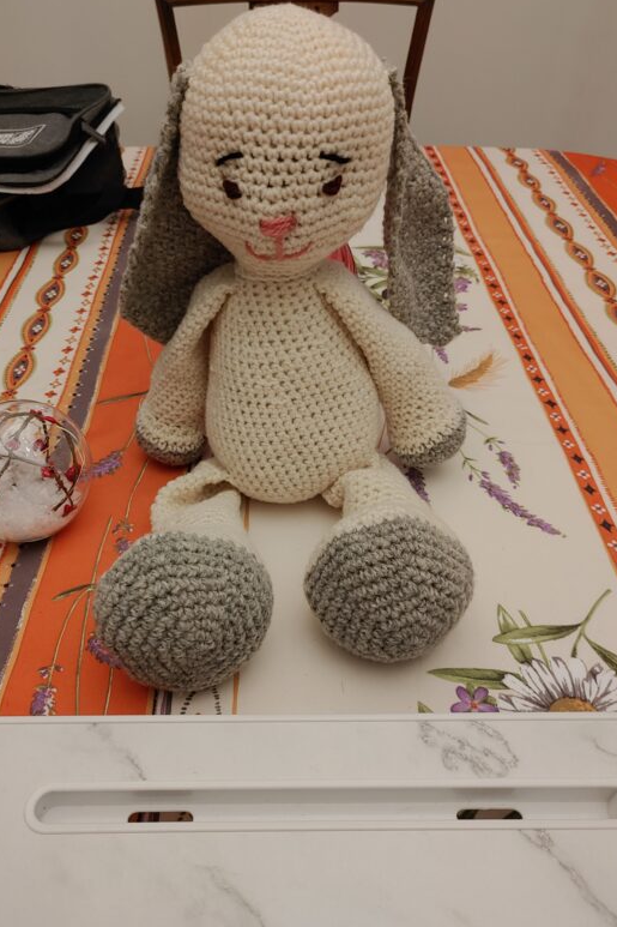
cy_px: 466
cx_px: 277
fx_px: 720
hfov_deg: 46.3
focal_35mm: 28
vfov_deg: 65.5
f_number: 1.8
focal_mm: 4.36
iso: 150
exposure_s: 1/40
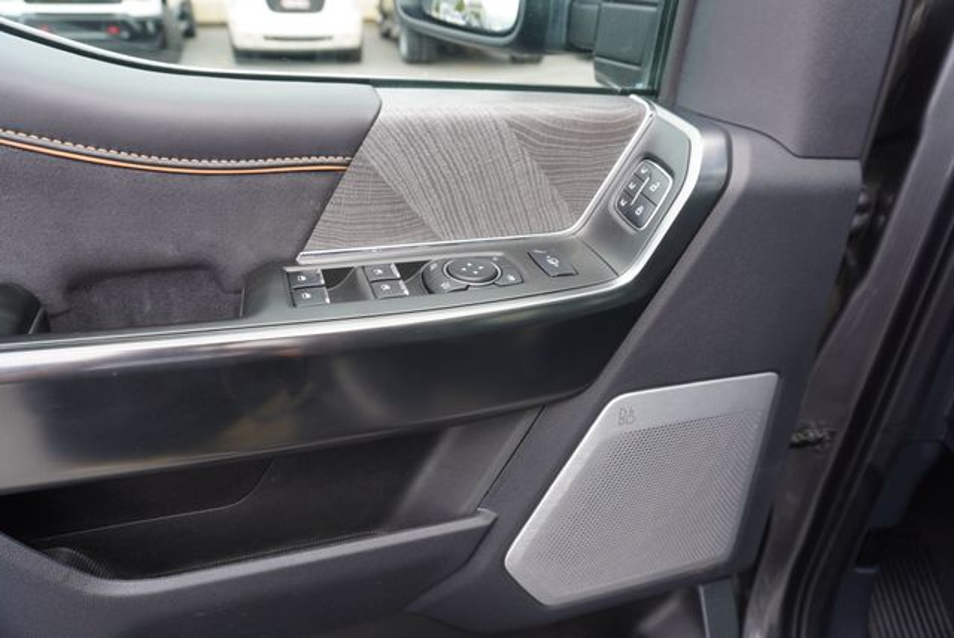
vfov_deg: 53.2
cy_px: 319
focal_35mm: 24
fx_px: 637
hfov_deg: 73.7
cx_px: 477
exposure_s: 1/80
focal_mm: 16
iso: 100
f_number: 4.5
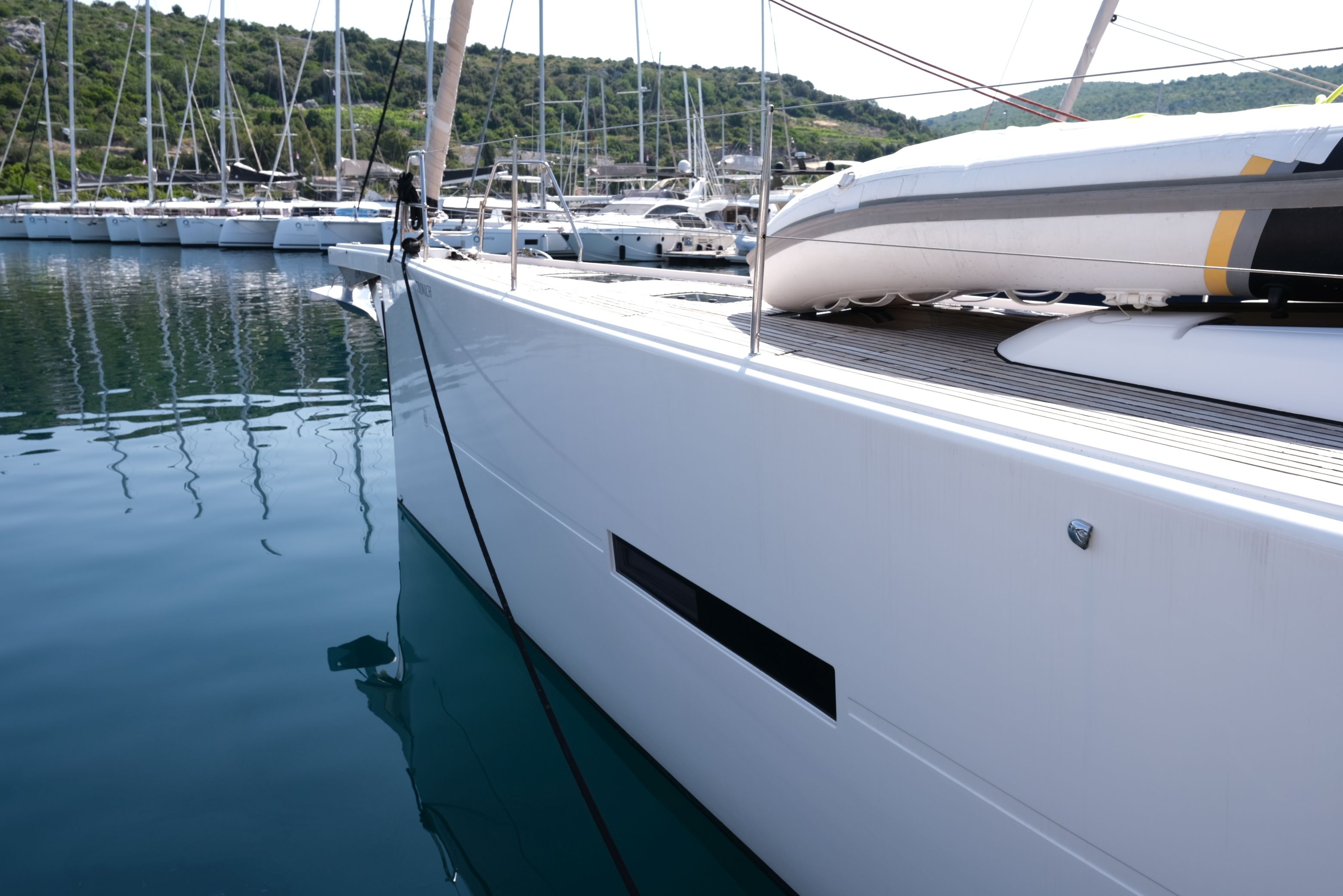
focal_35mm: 27
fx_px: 1007
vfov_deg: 47.9
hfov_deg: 67.4
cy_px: 448
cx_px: 672
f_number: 7.1
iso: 80
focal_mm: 18
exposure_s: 1/125
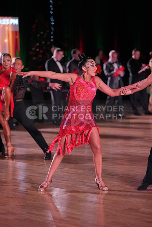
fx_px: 728
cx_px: 76
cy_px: 114
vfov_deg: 17.8
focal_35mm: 115
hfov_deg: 11.9
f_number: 2.8
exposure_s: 1/800
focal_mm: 115
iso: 1600
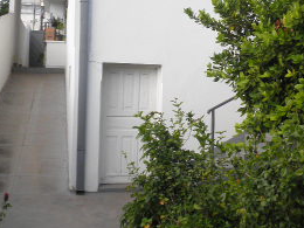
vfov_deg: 22.8
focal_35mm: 64
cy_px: 64
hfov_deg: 29.9
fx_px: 562
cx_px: 219
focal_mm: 4.7
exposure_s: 1/200
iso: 64
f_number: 2.8
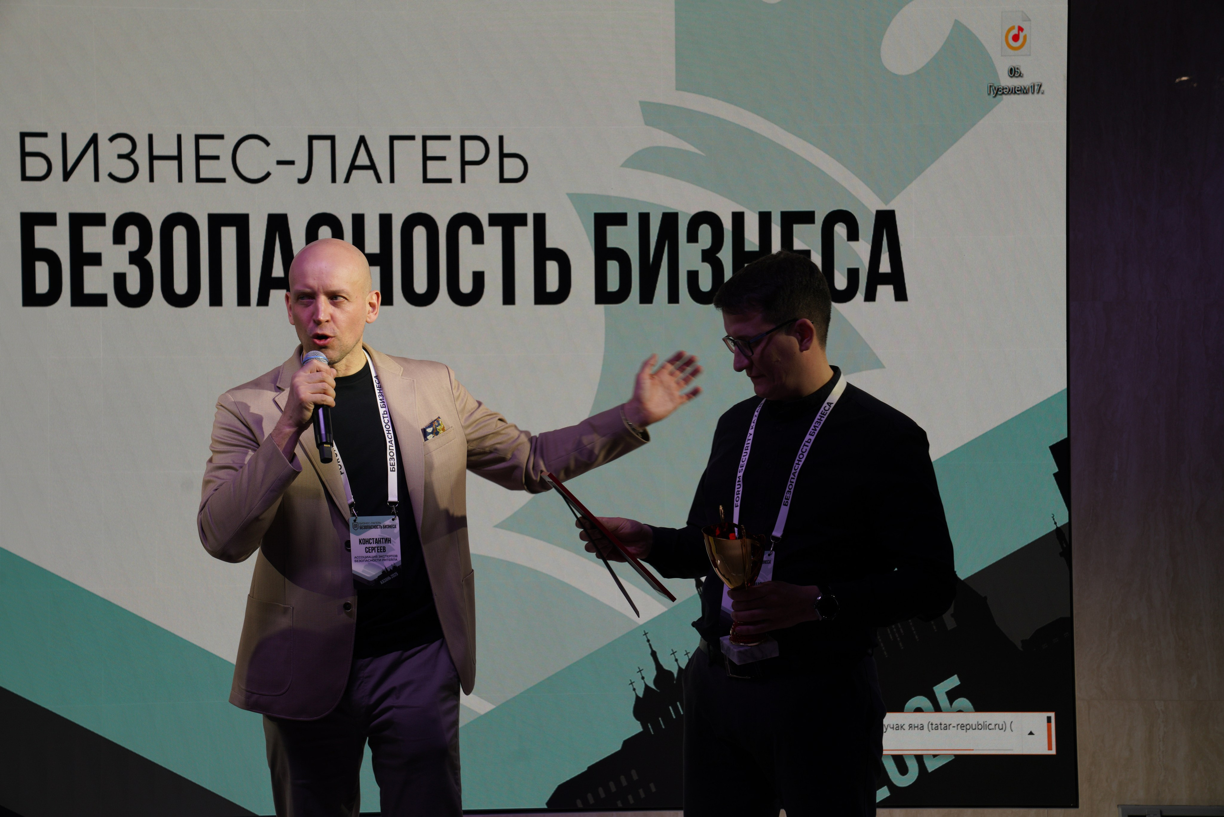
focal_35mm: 69
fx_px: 2346
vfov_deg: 19.7
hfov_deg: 29.2
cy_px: 408
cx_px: 612
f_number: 7.1
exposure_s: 1/125
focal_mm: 69
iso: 160
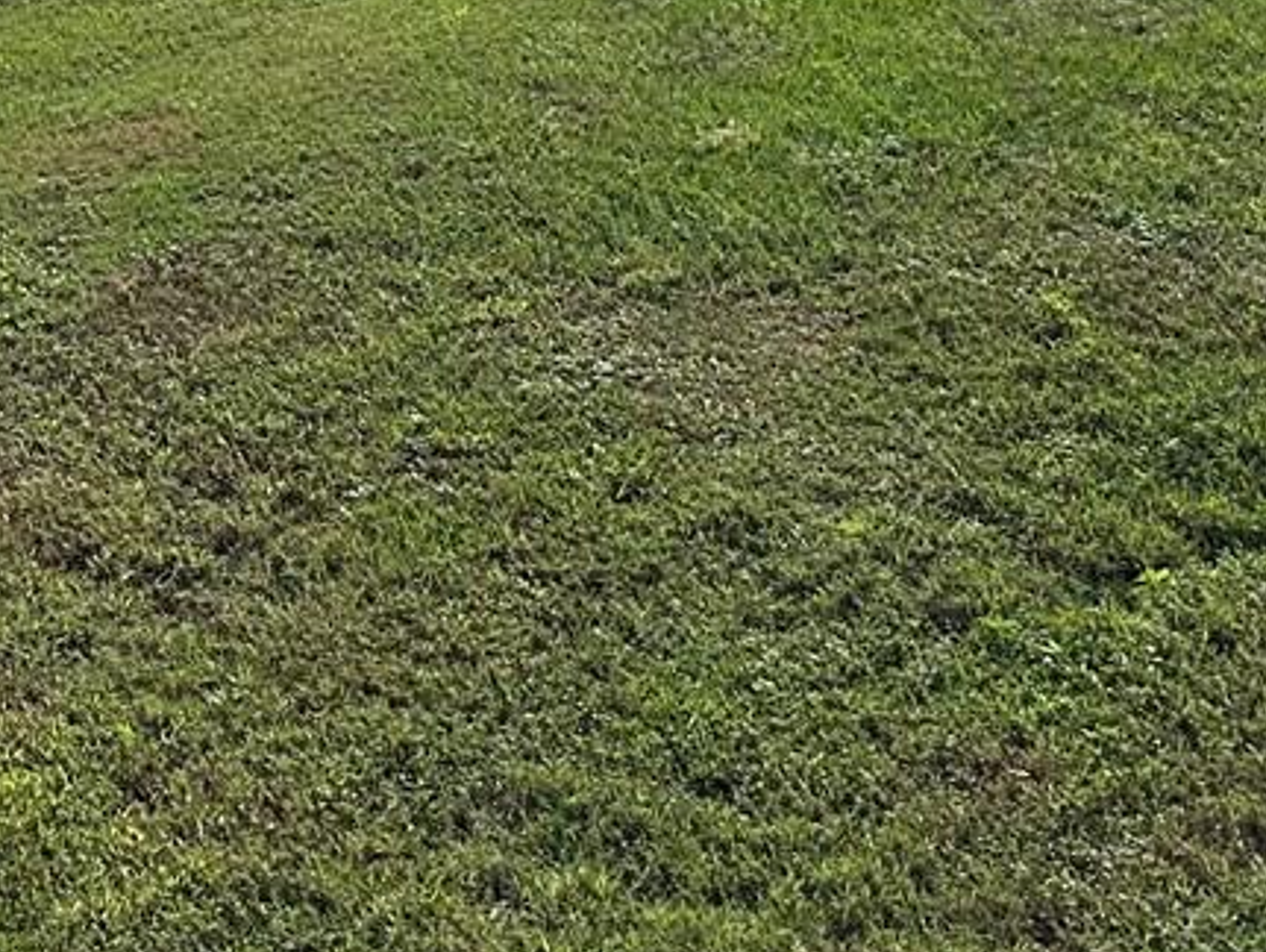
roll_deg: +1.0
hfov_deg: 20.7
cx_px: -220
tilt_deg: +2.7
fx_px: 3258
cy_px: -770
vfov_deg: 14.6
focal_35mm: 89
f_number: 1.78
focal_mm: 6.86
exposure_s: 1/8929
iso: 80
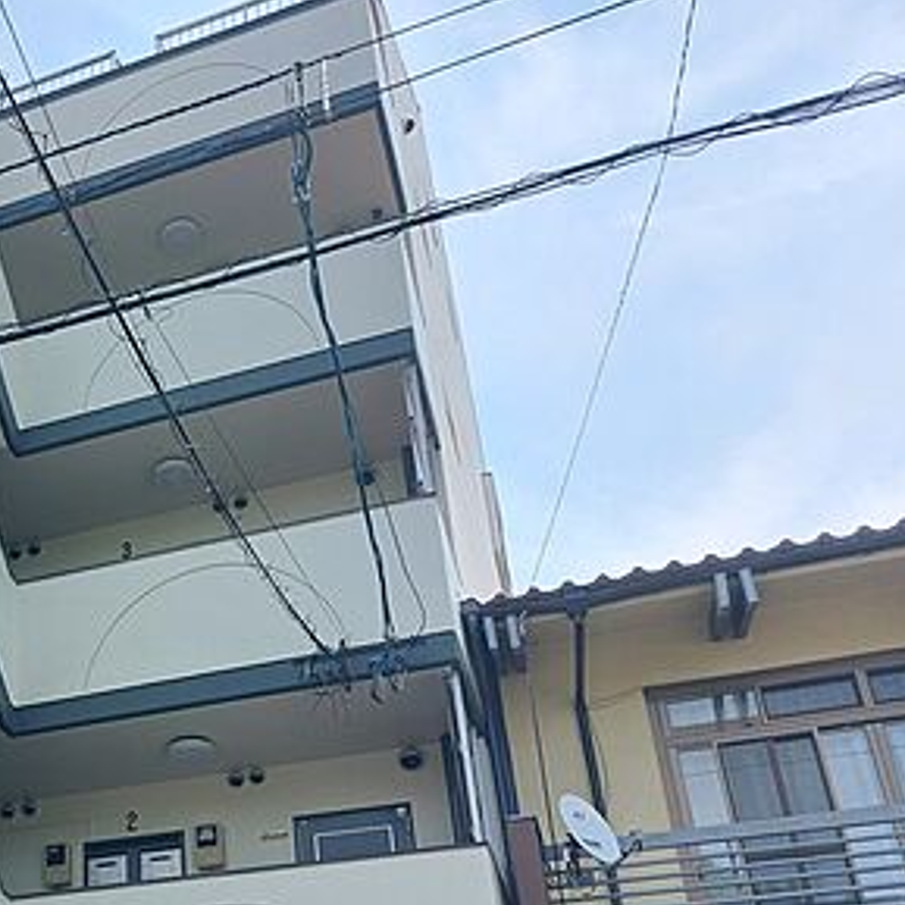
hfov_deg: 34.5
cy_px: 689
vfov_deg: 37.3
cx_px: -22
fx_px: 1301
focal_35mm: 44
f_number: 1.8
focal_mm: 5.23
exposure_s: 1/783
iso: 25
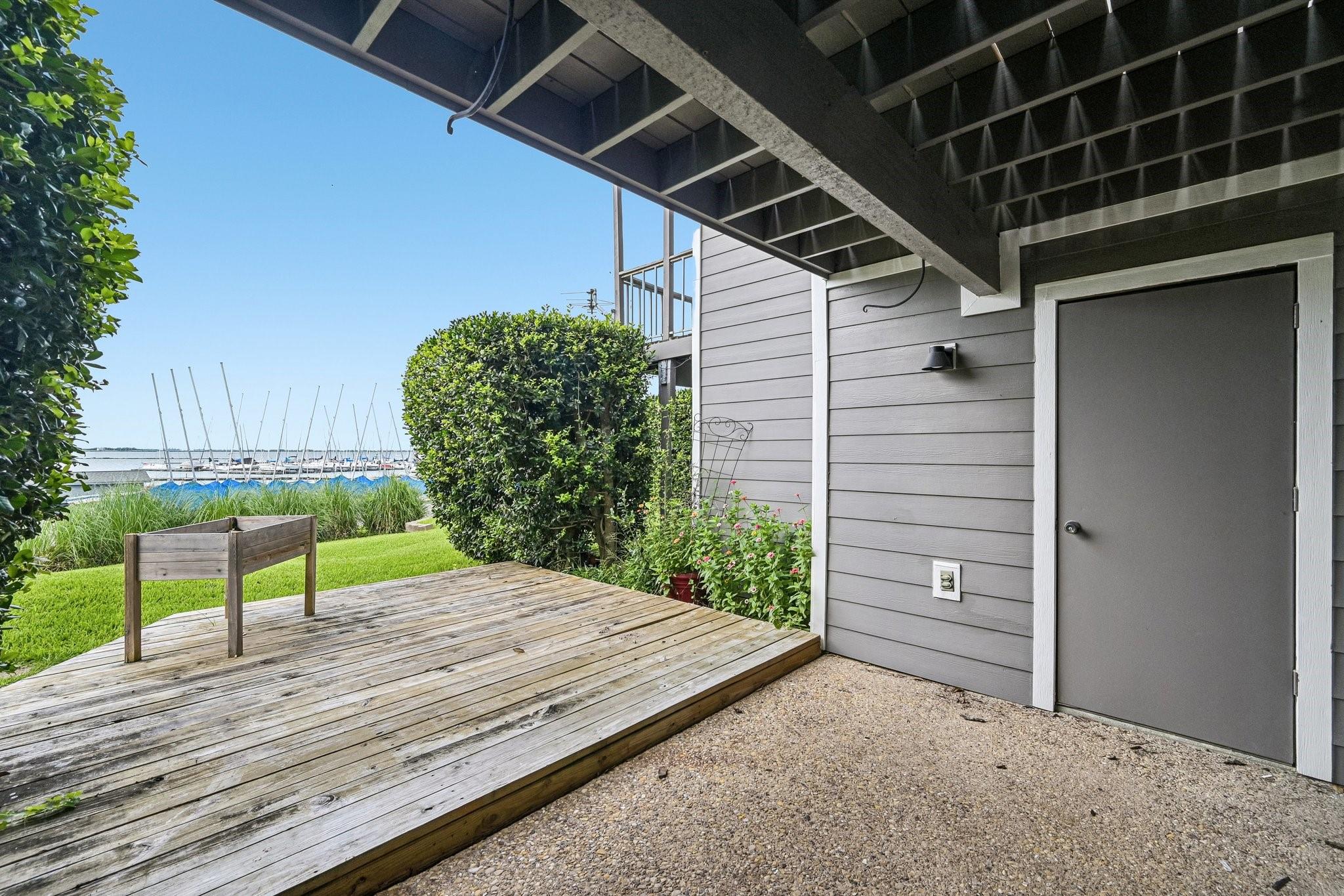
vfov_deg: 77.3
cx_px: 672
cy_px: 448
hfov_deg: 100.4
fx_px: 560
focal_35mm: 15
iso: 400
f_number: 8
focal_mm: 15
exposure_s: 1/200
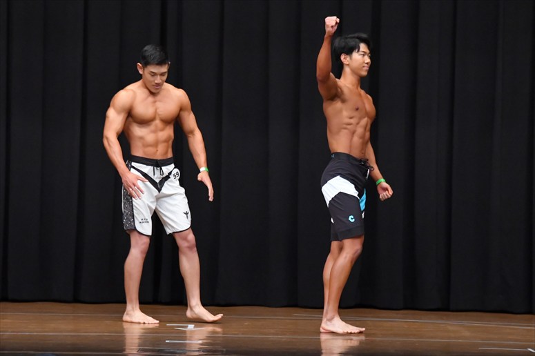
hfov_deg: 9.2
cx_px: 268
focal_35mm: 225
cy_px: 178
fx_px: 3342
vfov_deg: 6.1
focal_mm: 150
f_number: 5.6
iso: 8000
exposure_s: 1/400
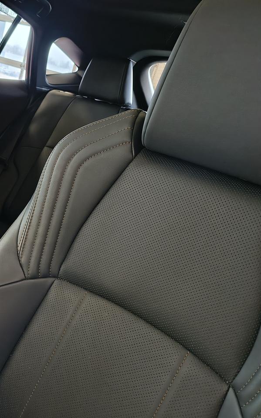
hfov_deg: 34.9
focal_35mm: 34
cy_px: 209
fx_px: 387
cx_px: 21
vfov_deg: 56.7
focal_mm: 5.56
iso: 1089
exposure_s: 1/60
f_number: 1.8
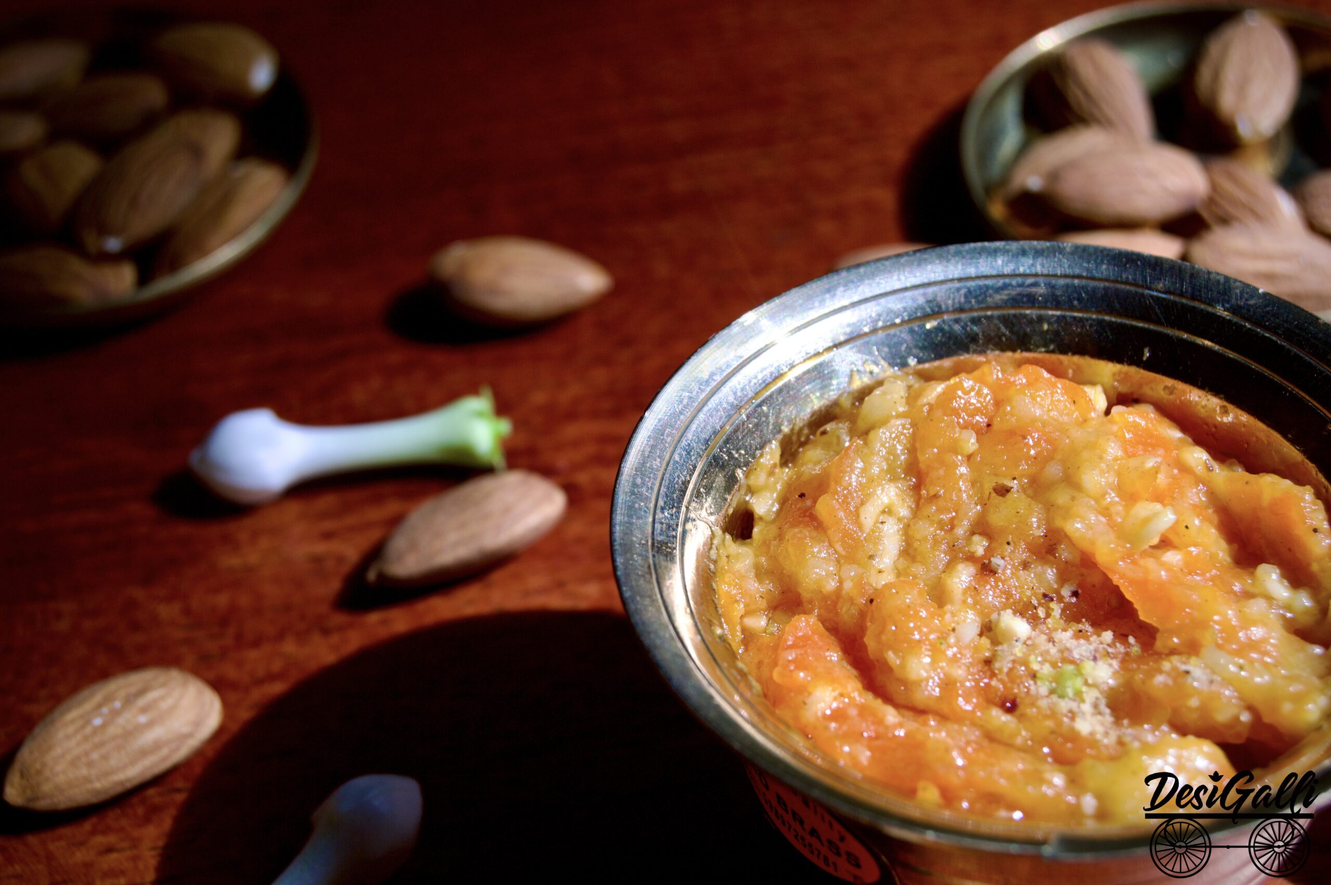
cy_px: 442
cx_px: 666
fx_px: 3047
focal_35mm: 82
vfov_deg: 16.5
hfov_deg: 24.6
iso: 100
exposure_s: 1/160
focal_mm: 55
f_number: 8
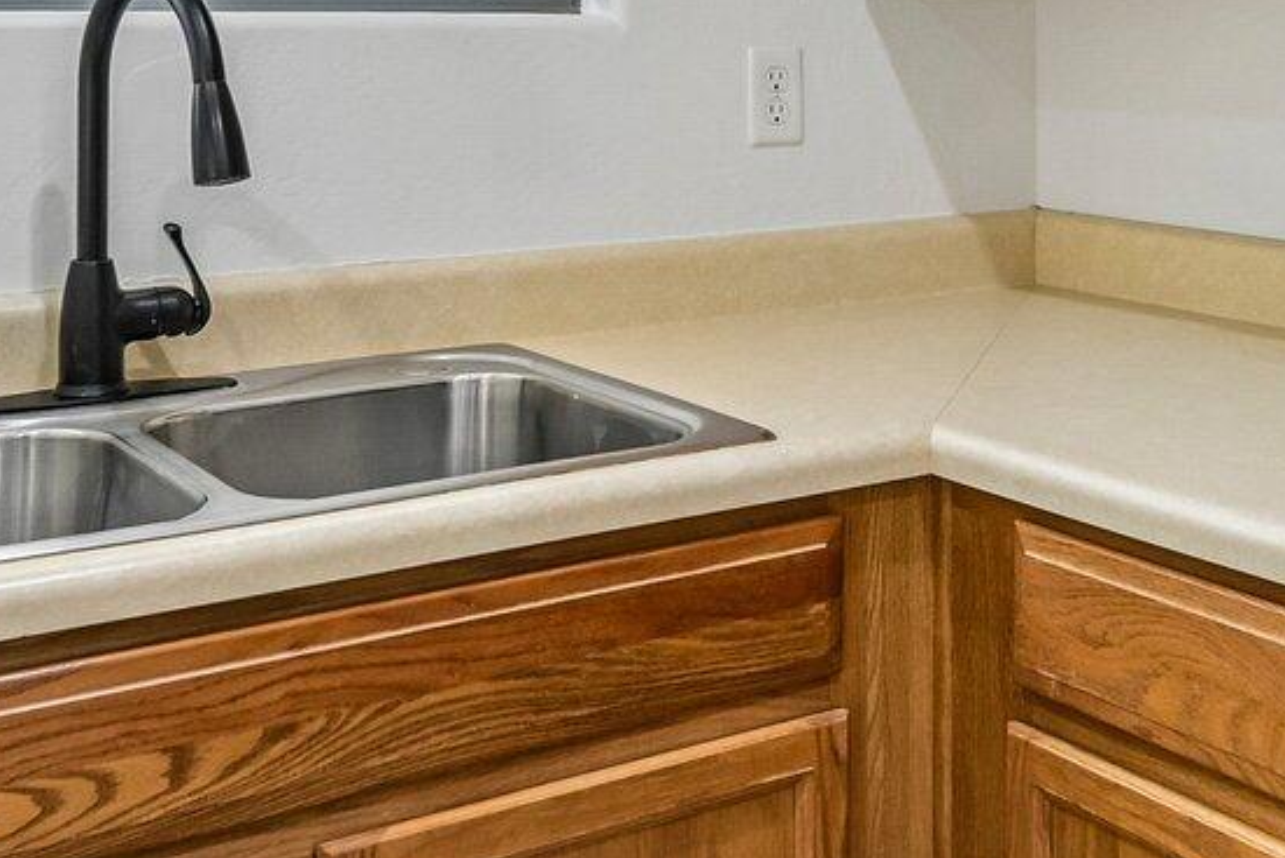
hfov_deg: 37.2
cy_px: 87
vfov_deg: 25.2
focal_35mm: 52
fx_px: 1857
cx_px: 977
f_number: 8
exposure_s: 1/40
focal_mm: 14
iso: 640
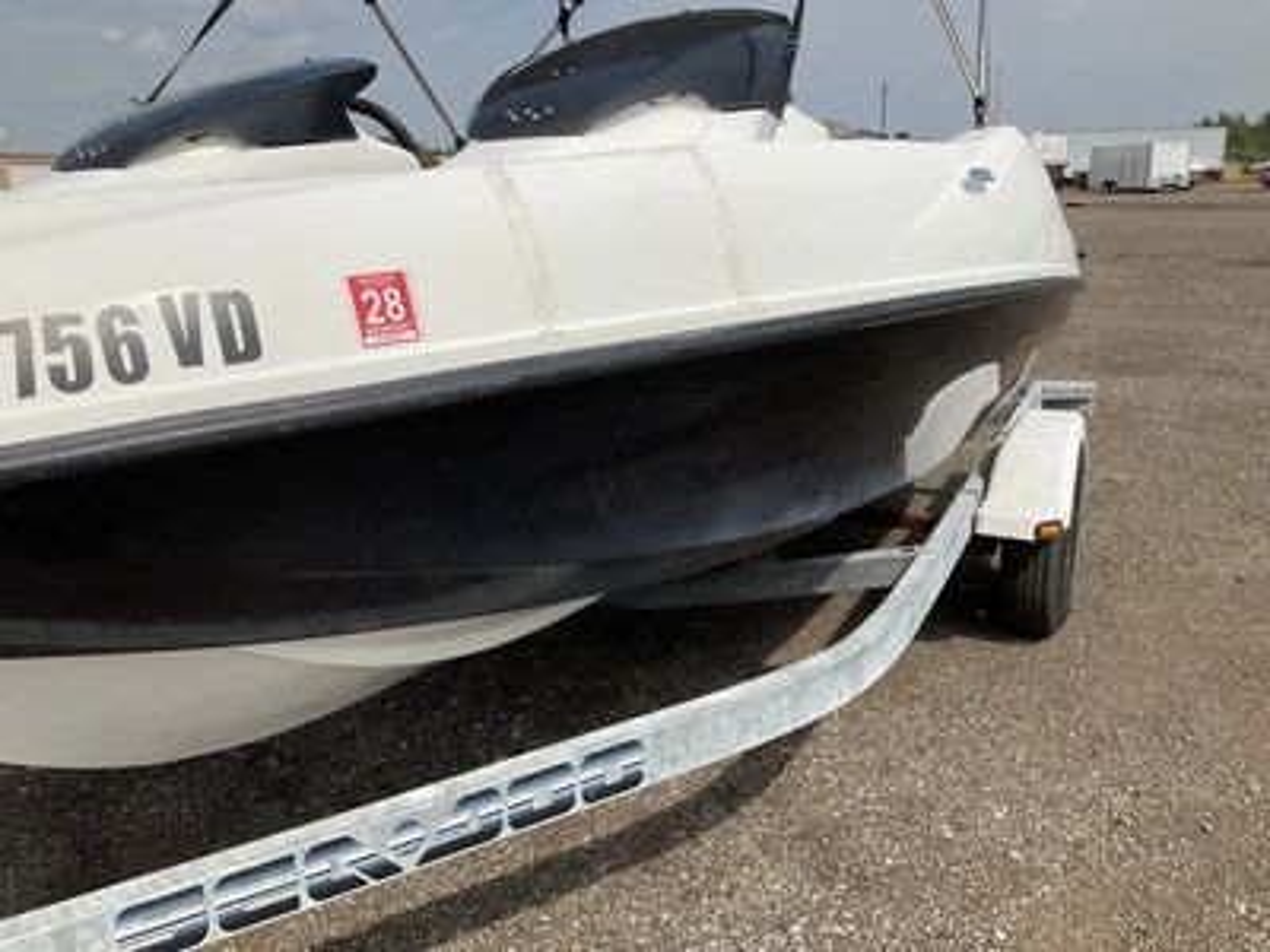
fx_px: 1064
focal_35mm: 29
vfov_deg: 48.2
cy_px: 476
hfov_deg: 61.7
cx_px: 635
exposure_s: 1/2959
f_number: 1.8
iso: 25
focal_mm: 3
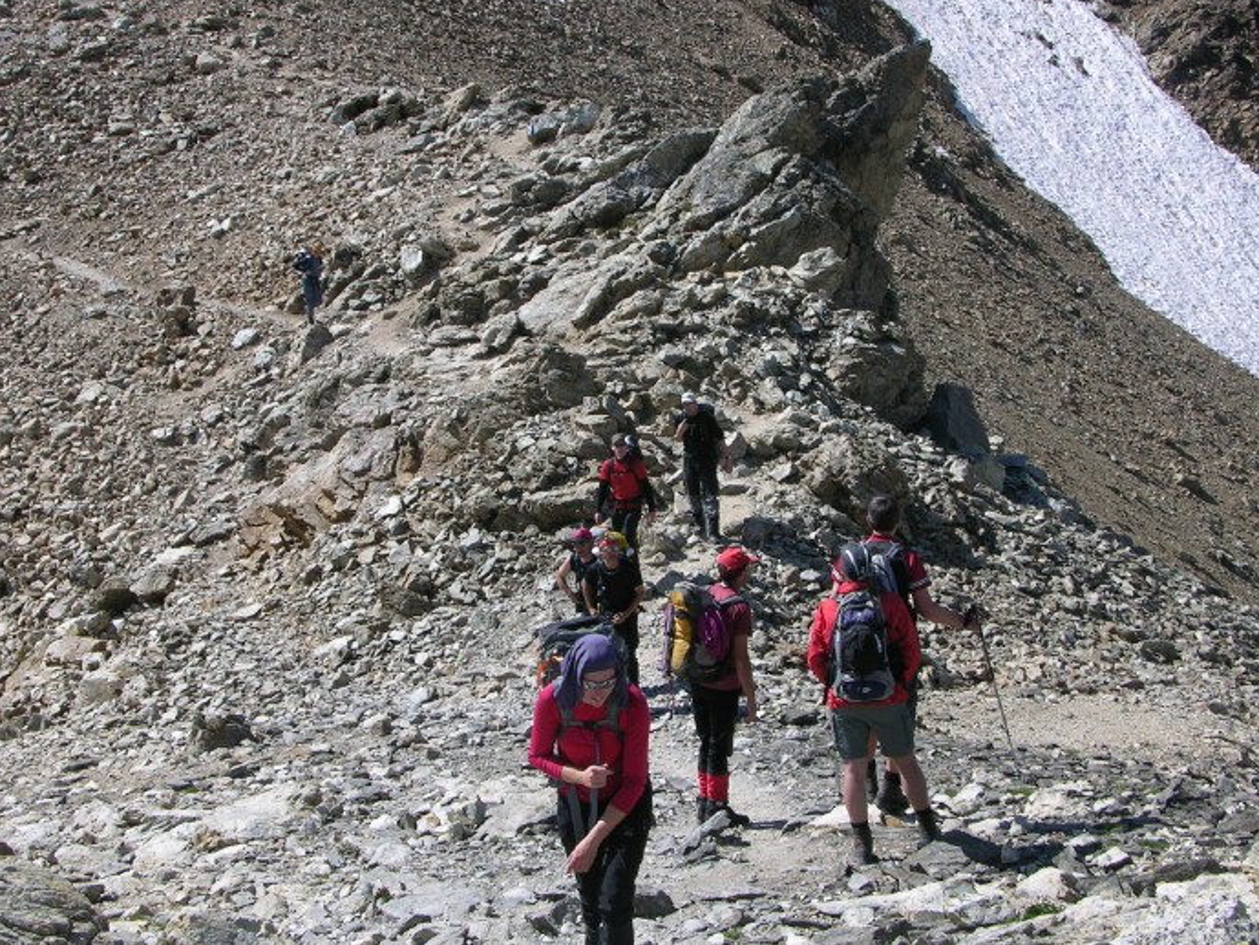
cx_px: 557
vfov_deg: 28.0
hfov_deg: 36.8
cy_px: 446
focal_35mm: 52
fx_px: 1892
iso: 50
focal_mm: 8.9
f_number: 6.3
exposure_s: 1/222
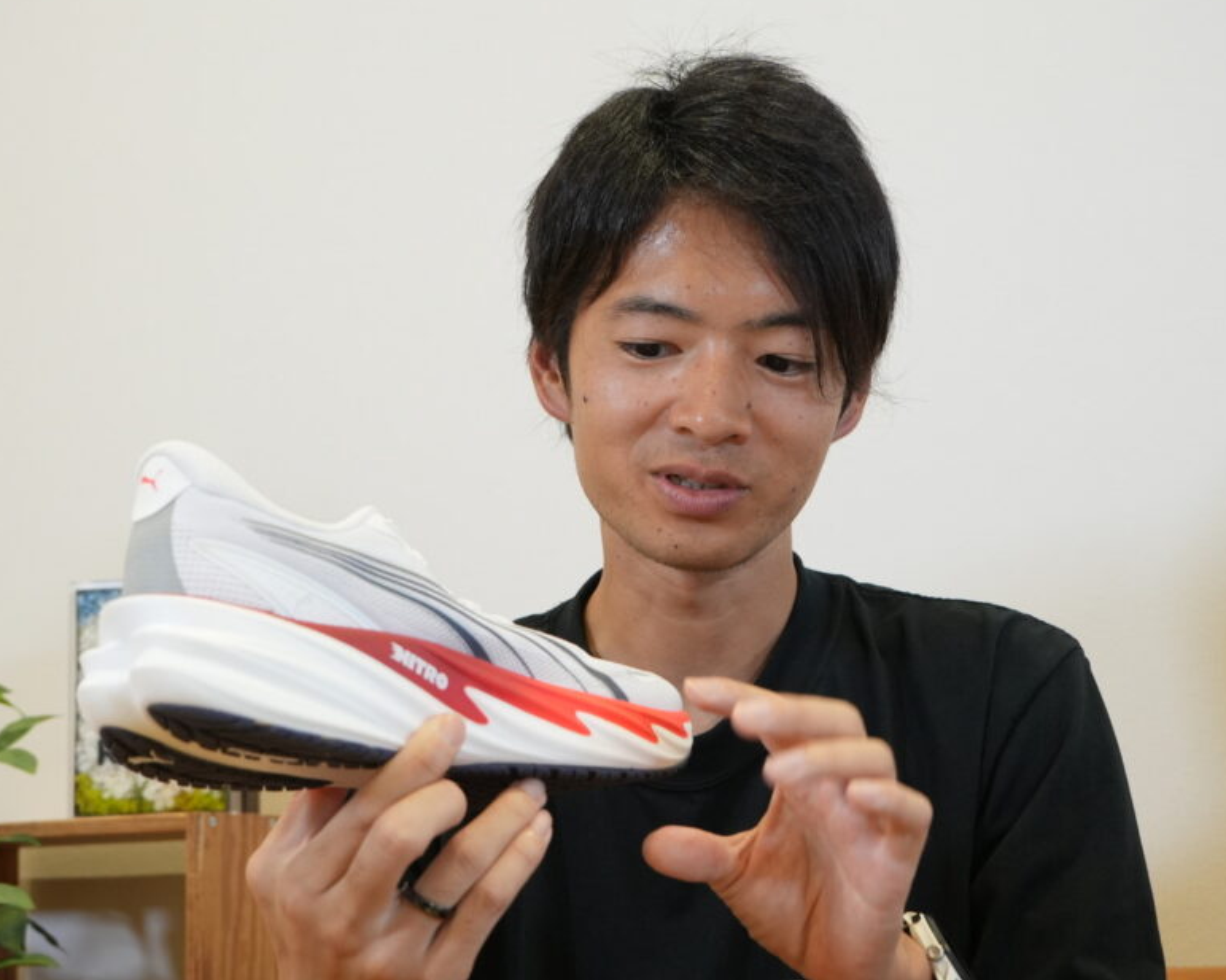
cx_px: 614
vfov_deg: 26.6
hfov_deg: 33.0
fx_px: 2067
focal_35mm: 57
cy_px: 549
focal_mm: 39
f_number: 6.3
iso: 1600
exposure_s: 1/100
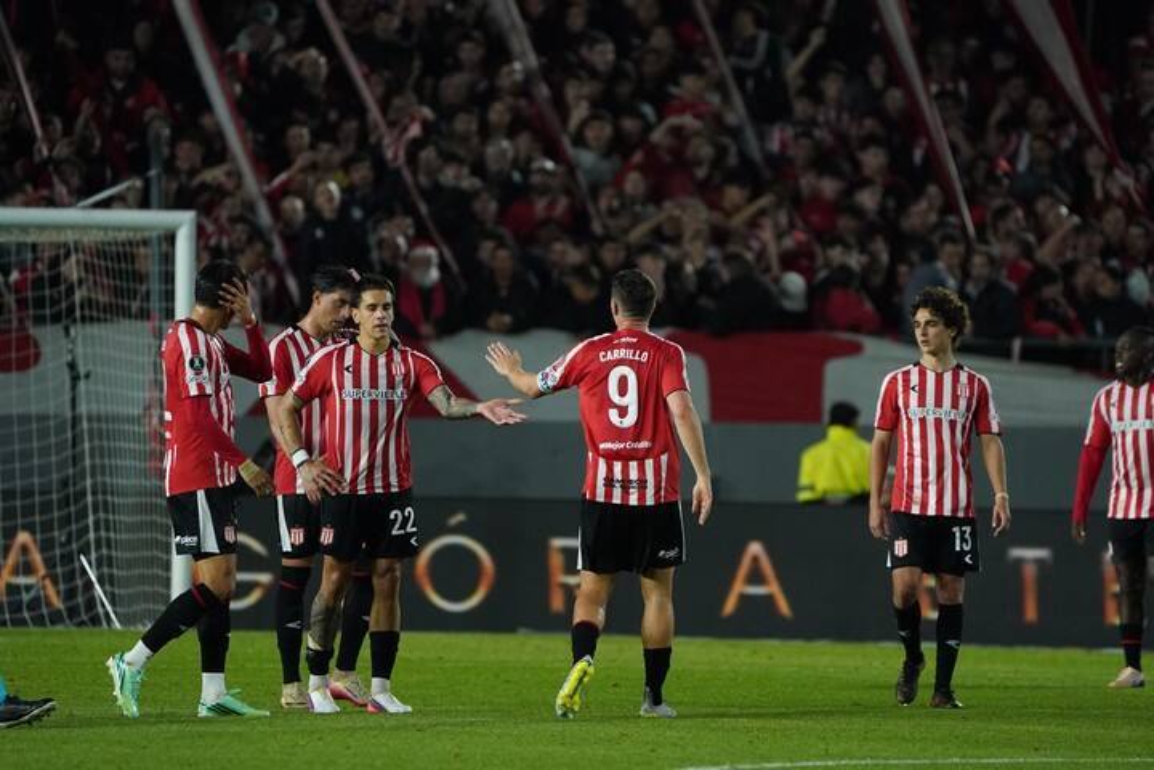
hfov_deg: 3.4
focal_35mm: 600
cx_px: 577
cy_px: 385
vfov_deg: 2.3
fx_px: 19232
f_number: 6.3
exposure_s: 1/1000
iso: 5000
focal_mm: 600
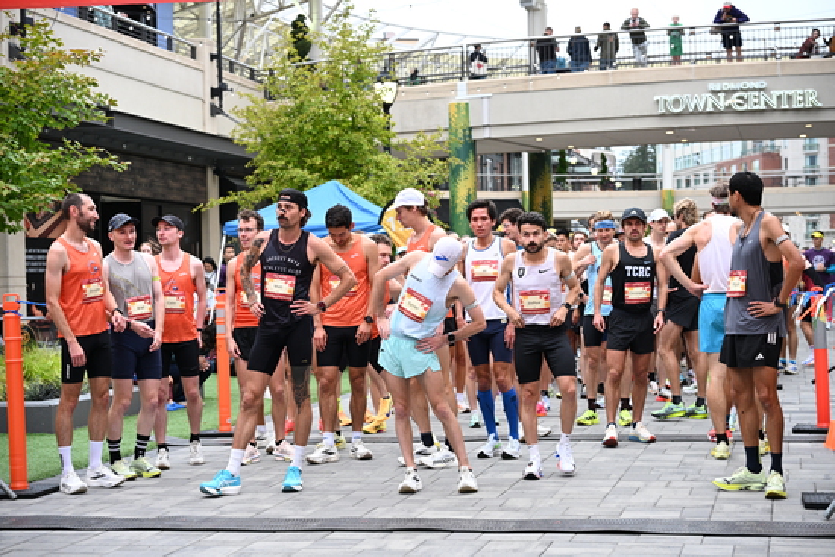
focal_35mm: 62
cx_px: 418
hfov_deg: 32.4
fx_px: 1438
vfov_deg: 21.9
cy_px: 278
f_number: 4
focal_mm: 62
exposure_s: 1/640
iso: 2000
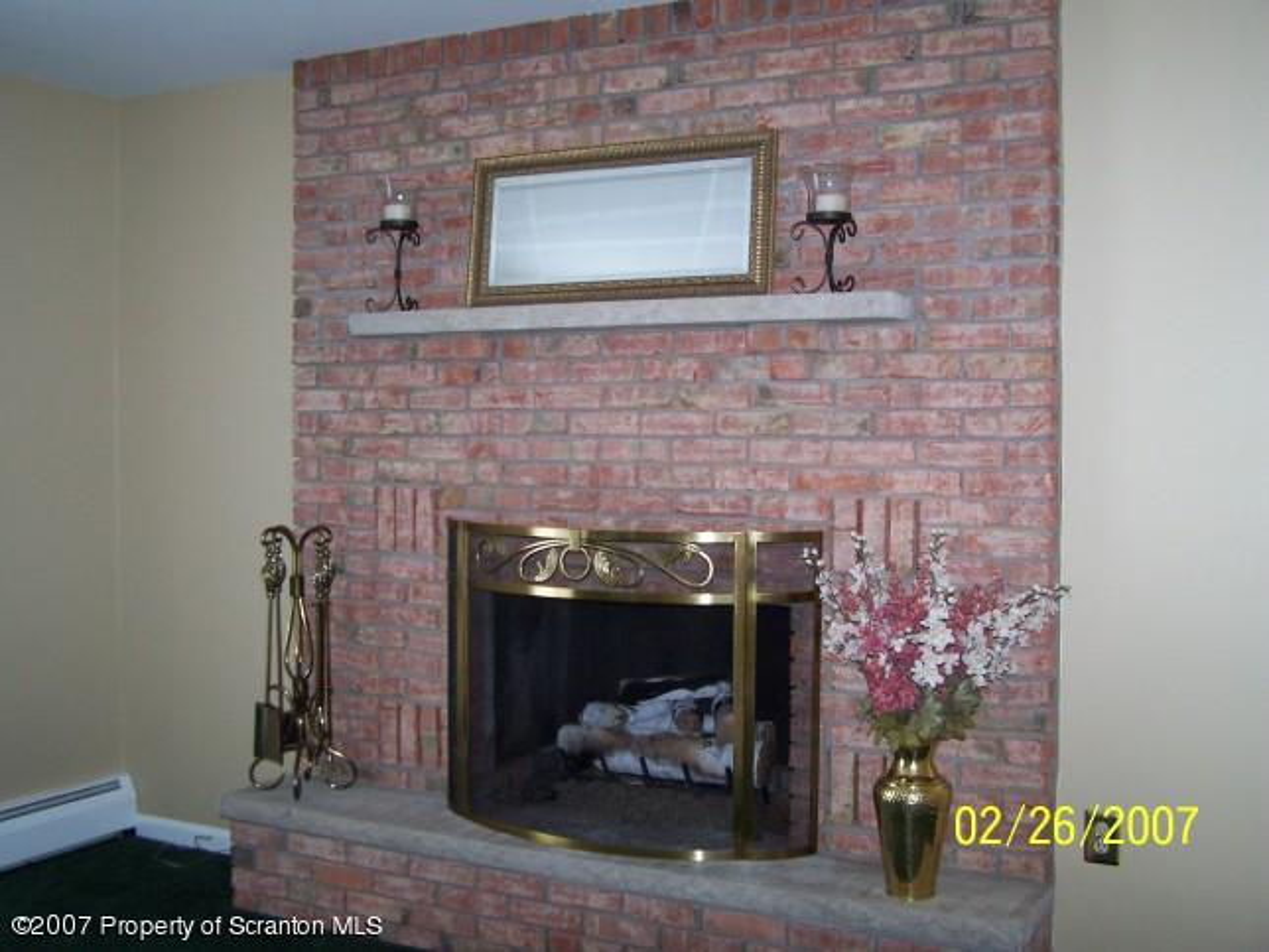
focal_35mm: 38
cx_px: 634
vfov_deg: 37.7
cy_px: 476
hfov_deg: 49.0
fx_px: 1393
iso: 140
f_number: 2.8
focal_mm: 6.3
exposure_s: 1/60
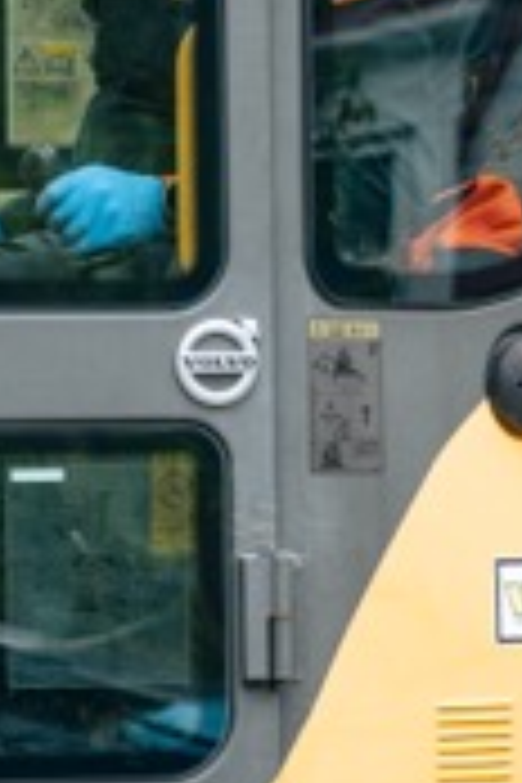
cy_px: 333
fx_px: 7782
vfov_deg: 5.8
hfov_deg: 3.8
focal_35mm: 358
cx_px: 43
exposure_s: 1/400
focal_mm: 97.5
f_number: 2.8
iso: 200
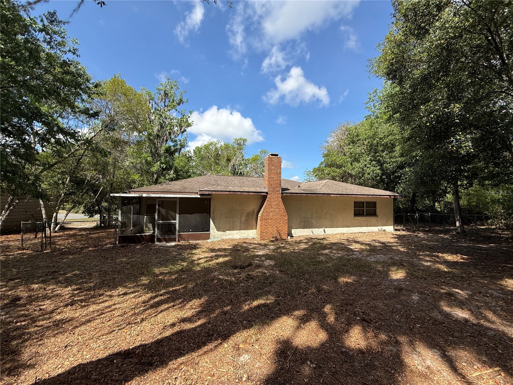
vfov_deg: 85.7
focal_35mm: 14
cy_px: 192
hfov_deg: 102.1
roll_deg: -1.3
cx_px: 256
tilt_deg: +1.9
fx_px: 207
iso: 50
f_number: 2.2
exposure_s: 1/1399
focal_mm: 2.22
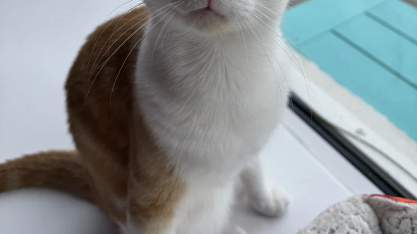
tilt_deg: -32.4
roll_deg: +0.9
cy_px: -28
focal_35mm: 35
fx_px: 387
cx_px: 209
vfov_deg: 30.0
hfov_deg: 56.6
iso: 80
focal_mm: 6.76
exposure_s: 1/539
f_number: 1.78
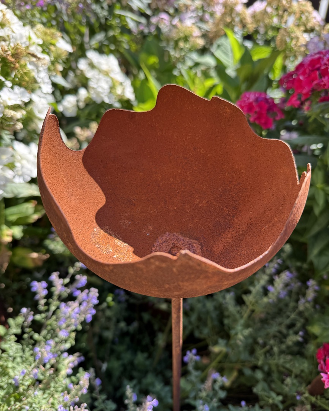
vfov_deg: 66.0
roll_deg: +1.6
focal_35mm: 26
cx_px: 171
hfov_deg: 54.9
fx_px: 316
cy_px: 209
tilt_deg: -40.8
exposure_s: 1/582
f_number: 1.78
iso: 80
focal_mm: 6.76
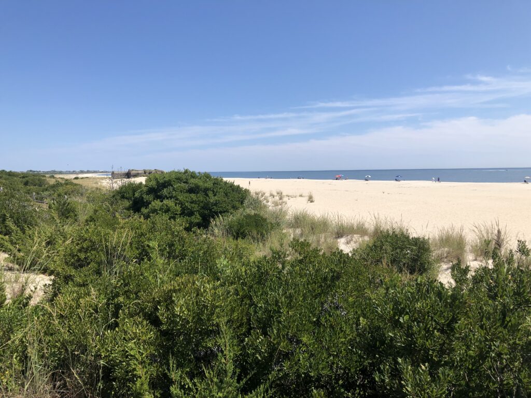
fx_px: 430
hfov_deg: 63.4
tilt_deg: -3.8
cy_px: 199
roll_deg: +0.8
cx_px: 266
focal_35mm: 28
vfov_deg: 49.7
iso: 20
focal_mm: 3.99
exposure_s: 1/2825
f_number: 1.8
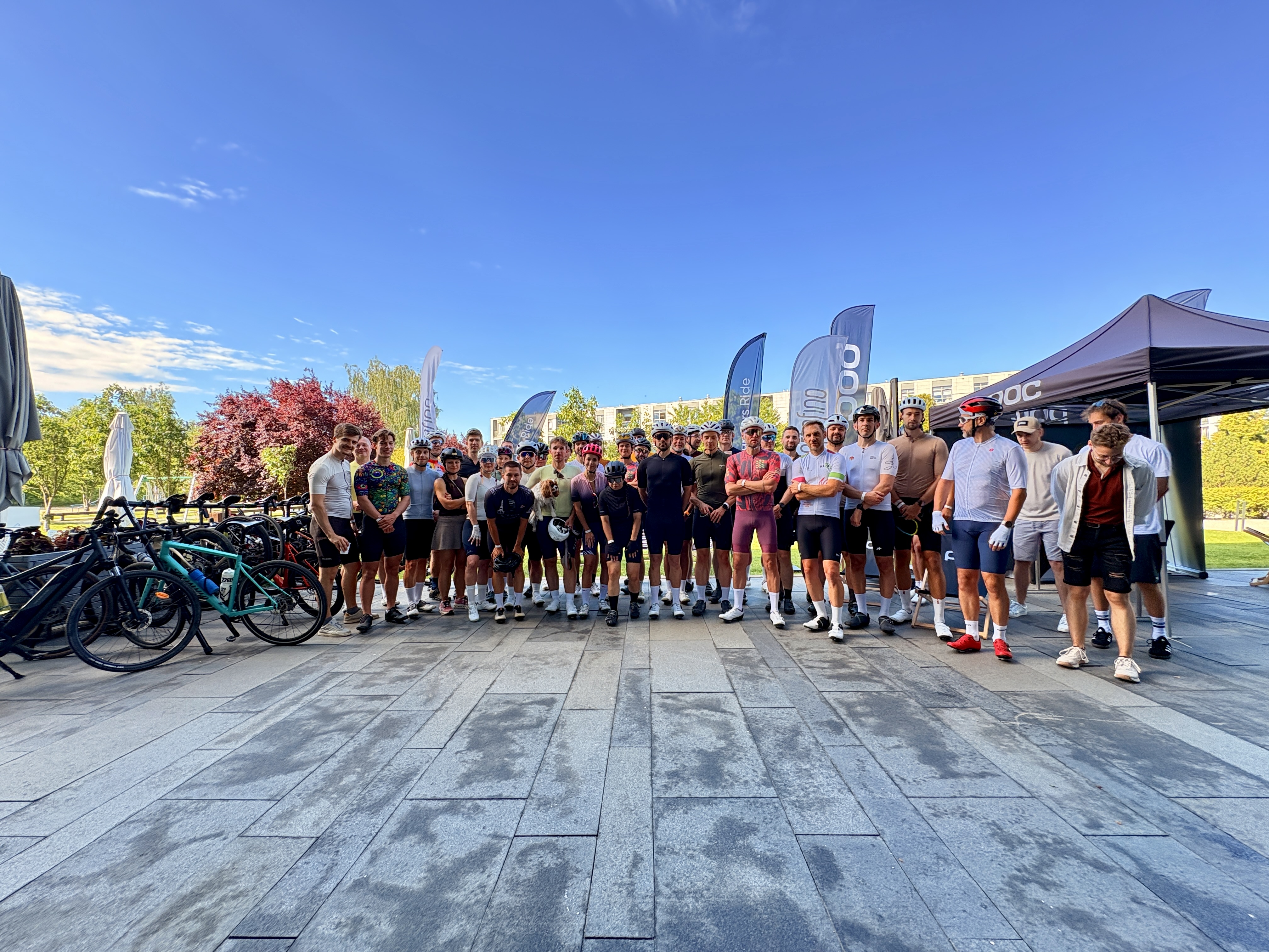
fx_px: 513
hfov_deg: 102.1
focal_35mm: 14
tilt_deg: +1.8
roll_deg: +1.0
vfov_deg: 85.7
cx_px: 634
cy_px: 476
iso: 64
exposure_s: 1/218
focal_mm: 2.22
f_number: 2.2
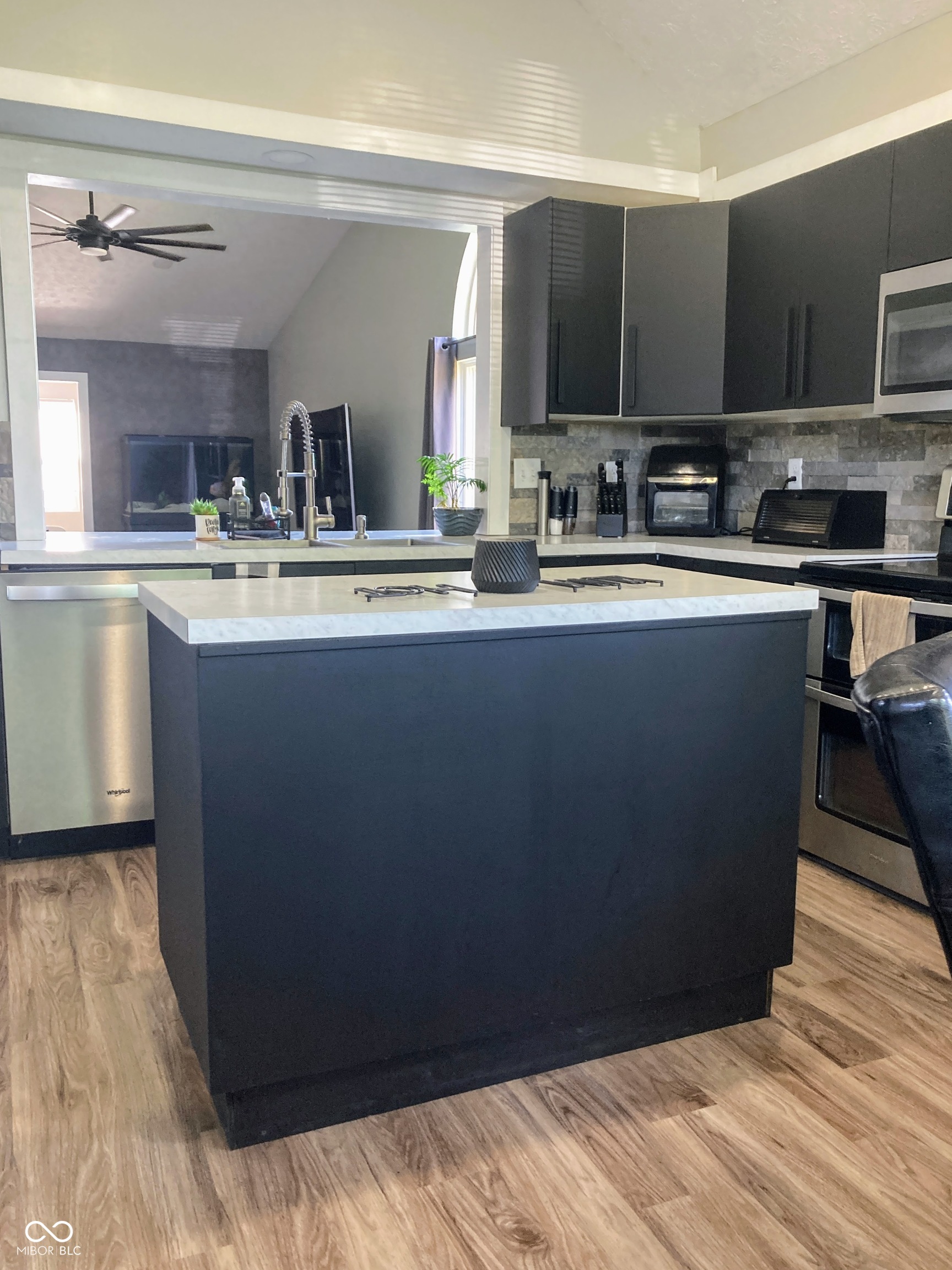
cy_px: 635
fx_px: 1027
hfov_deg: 49.7
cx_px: 476
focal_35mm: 28
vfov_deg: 63.4
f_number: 1.8
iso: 200
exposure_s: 1/60
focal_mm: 3.99
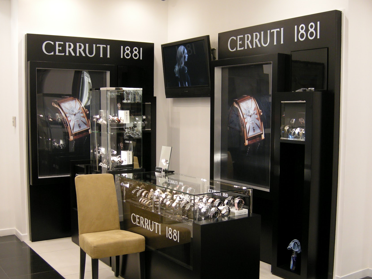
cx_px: 201
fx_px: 462
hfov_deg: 43.8
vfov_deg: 33.5
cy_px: 162
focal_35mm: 43
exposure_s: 1/55.7
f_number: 2.7
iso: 156
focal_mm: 7.5
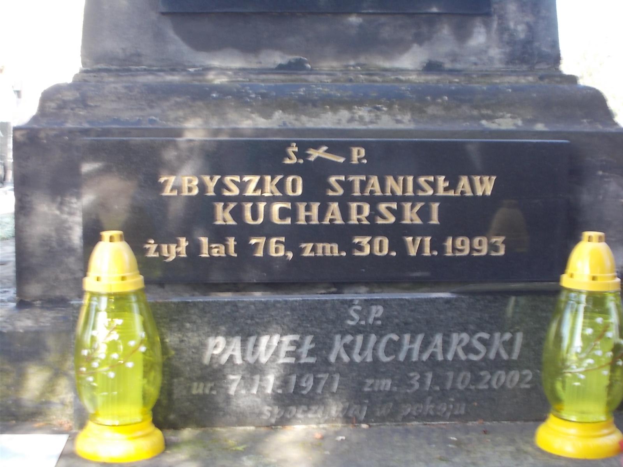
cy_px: 234
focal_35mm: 58
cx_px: 312
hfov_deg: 33.2
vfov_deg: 25.2
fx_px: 1044
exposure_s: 1/30
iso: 100
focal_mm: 10.3
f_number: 4.9
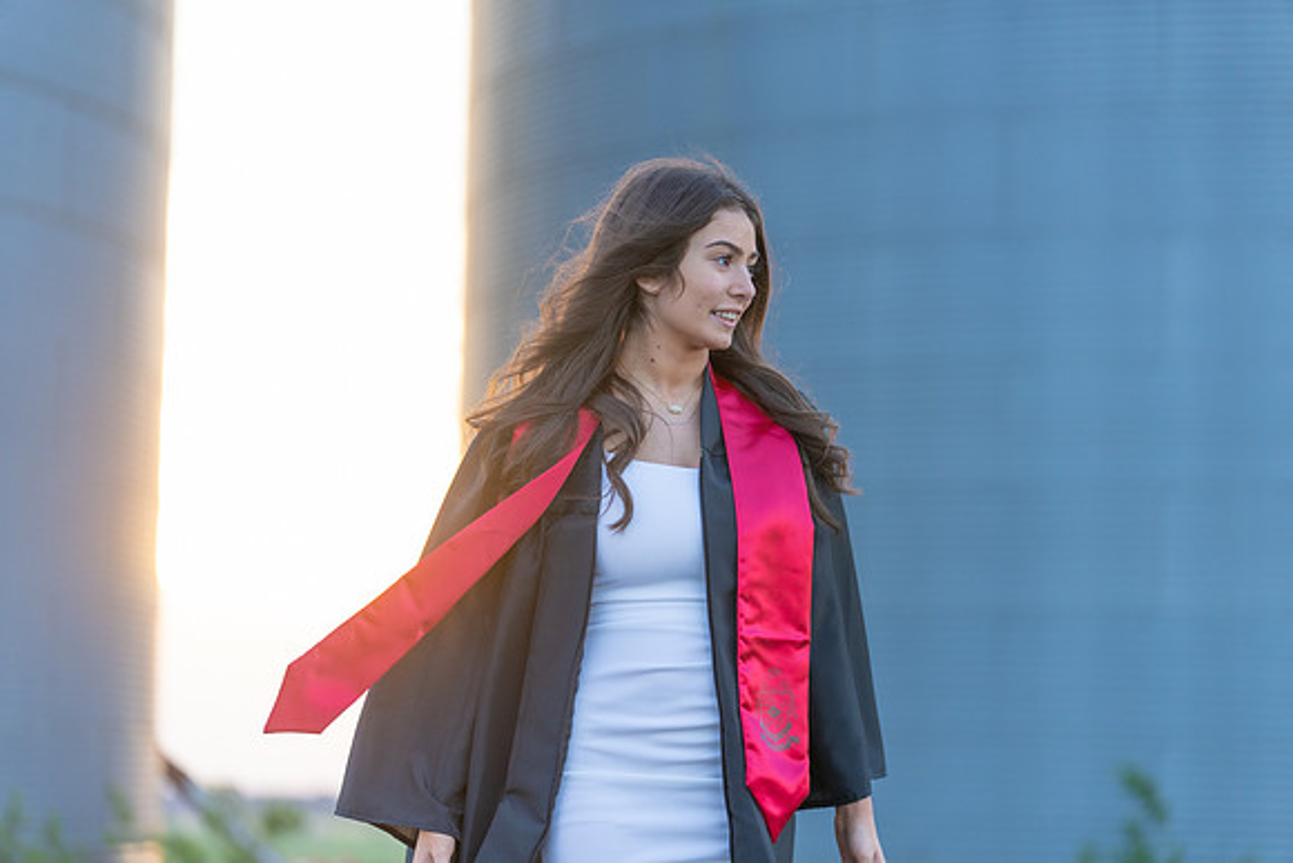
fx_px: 4131
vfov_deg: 11.9
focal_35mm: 115
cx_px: 646
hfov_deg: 17.8
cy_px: 432
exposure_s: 1/320
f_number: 2.8
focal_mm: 115
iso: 500
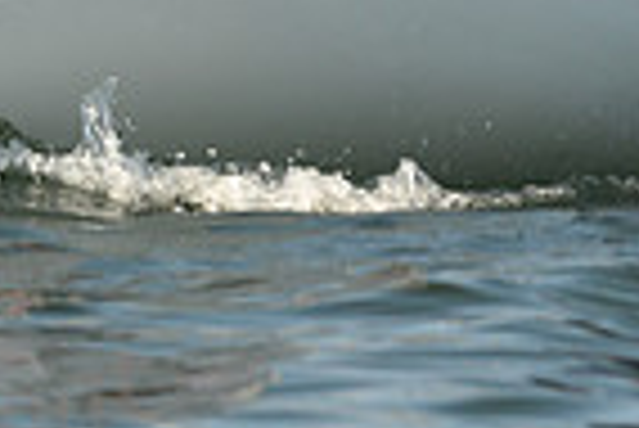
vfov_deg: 0.9
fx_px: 26172
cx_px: 508
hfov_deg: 1.4
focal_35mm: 1473
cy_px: -322
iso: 250
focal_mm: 360
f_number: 5.6
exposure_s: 1/1250
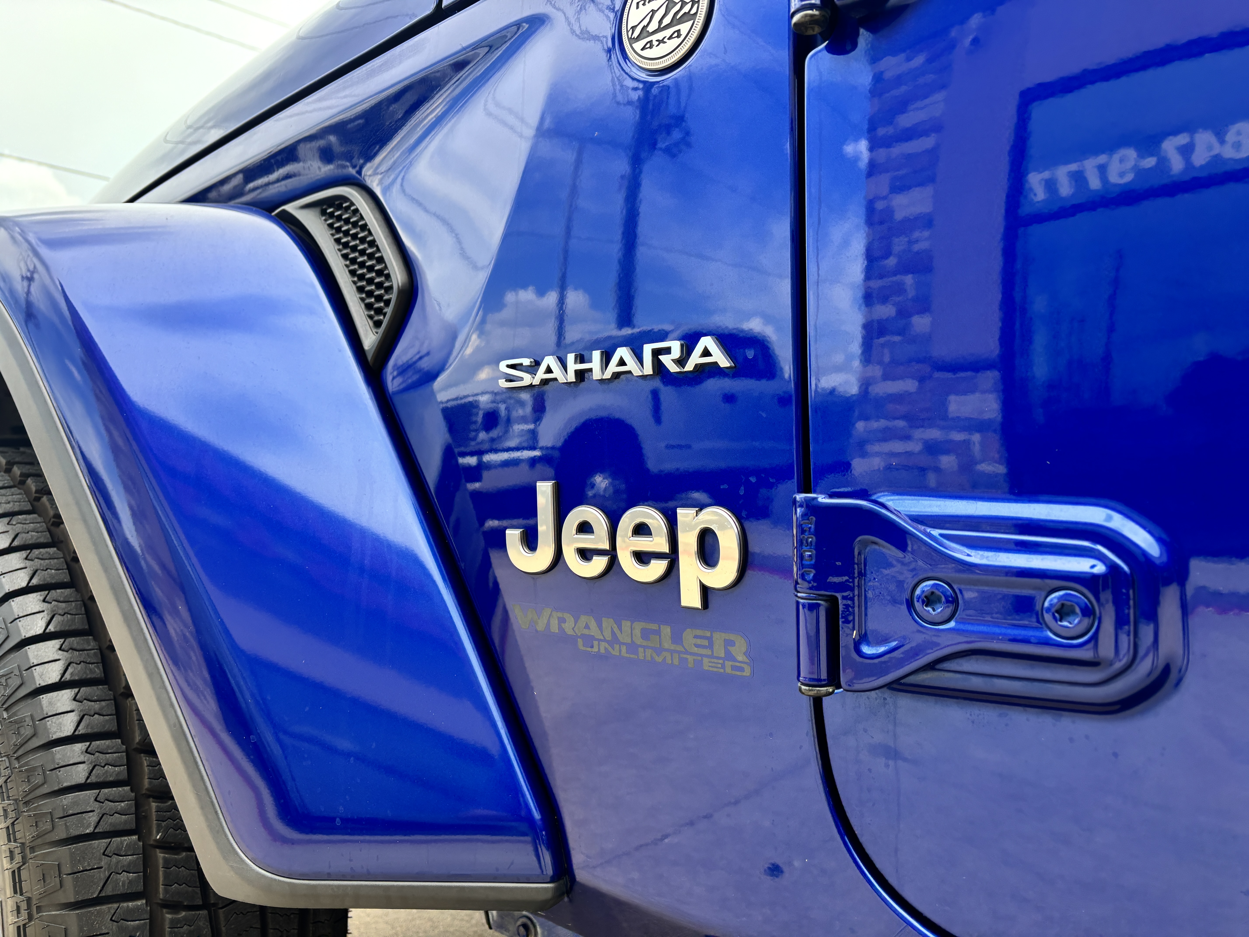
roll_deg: -0.2
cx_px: 624
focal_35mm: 26
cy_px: 468
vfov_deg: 53.1
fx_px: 938
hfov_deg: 67.3
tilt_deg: -1.3
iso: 50
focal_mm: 5.96
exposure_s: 1/361
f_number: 1.6
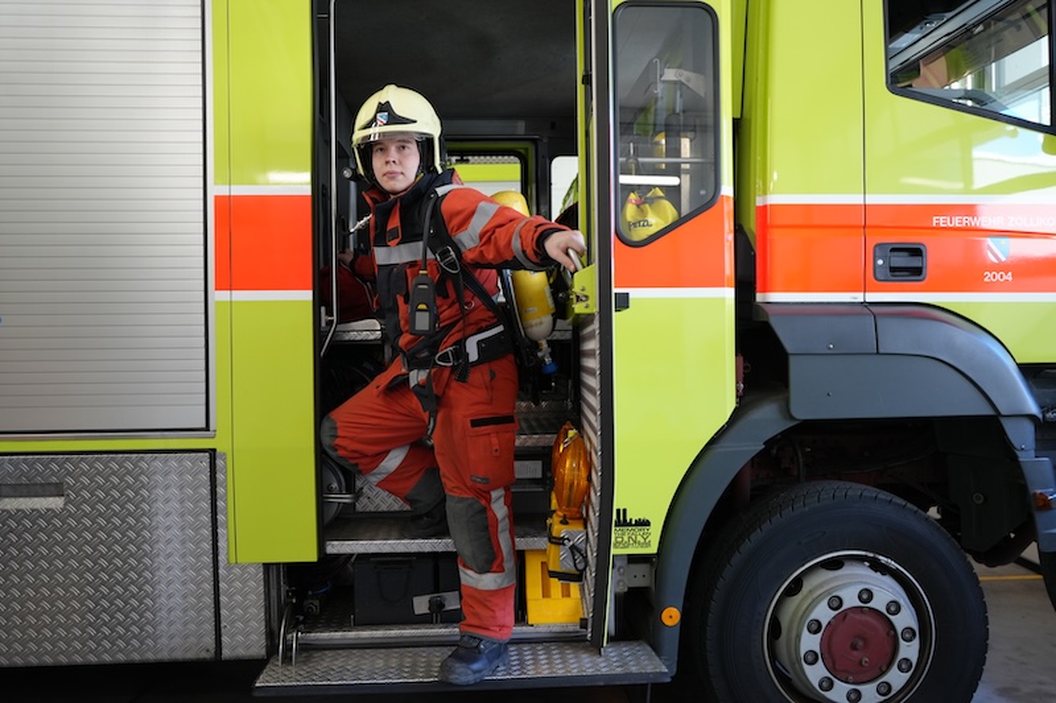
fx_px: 850
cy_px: 352
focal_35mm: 29
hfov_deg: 63.7
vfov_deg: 44.9
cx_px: 528
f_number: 4
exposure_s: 1/160
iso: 1000
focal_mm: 29
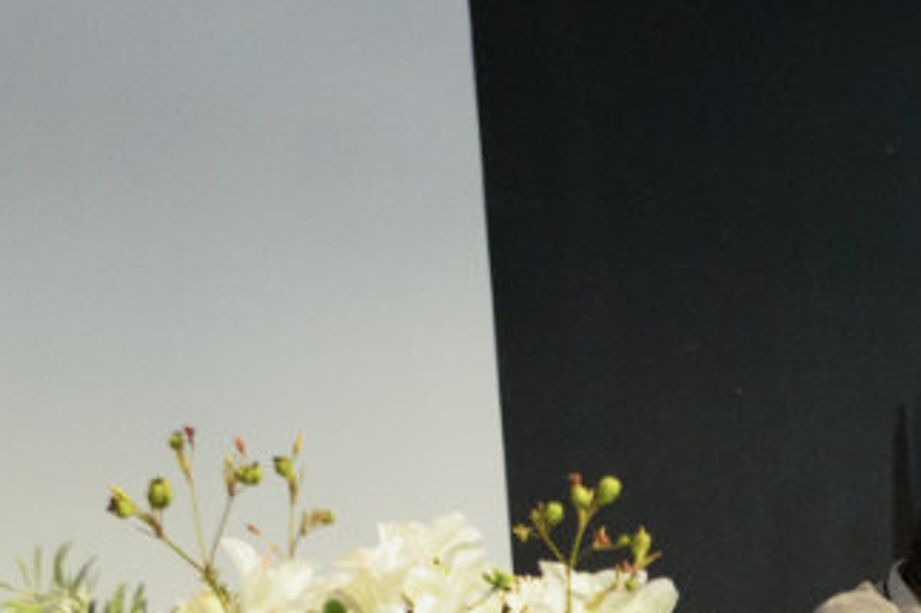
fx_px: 3324
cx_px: 992
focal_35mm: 130
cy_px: 1066
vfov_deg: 10.0
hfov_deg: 15.4
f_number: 3.5
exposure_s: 1/80
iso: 5000
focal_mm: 35
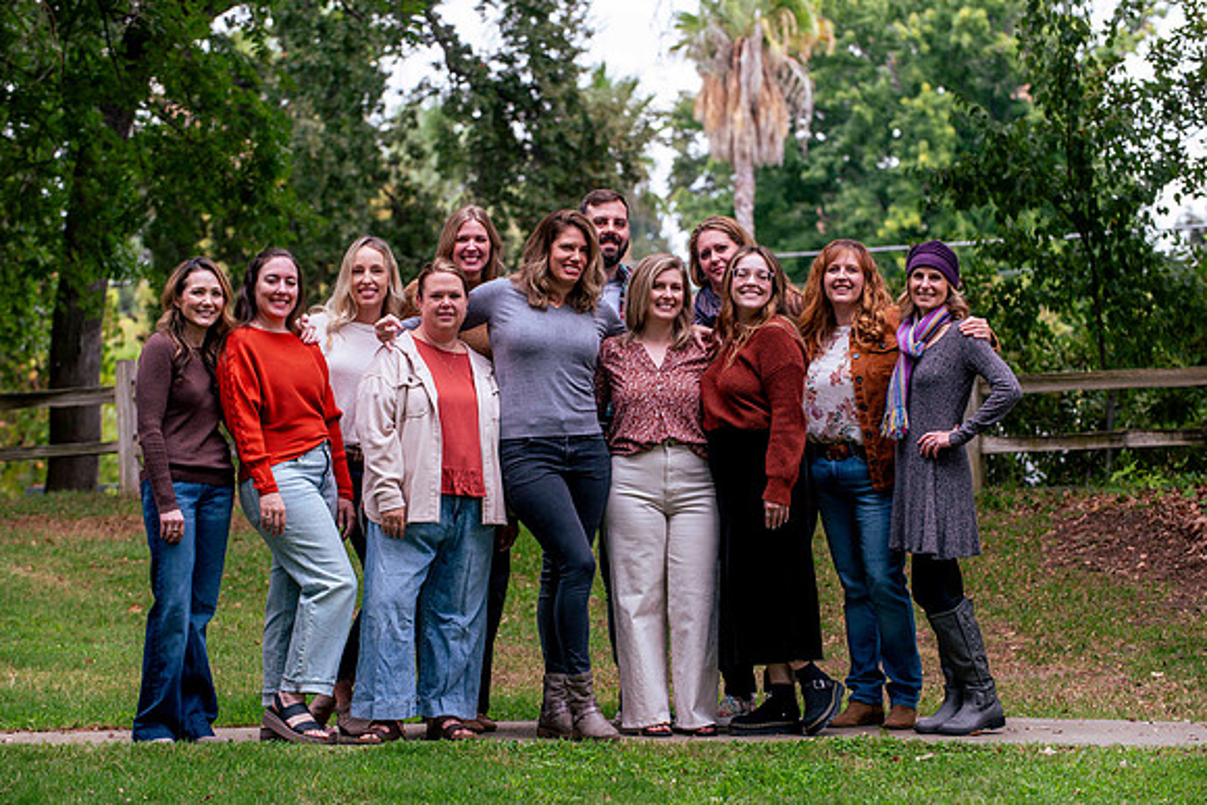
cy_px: 402
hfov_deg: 16.1
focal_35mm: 127
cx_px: 604
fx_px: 4271
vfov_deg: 10.8
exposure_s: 1/250
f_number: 5.6
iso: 200
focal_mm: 125
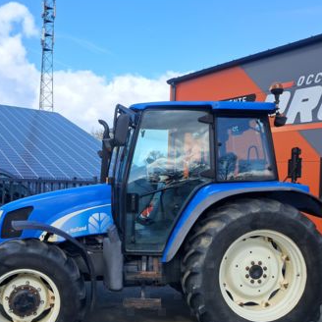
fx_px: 410
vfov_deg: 42.7
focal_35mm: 39
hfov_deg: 42.8
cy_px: 188
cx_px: 146
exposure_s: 1/431
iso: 50
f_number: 1.8
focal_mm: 4
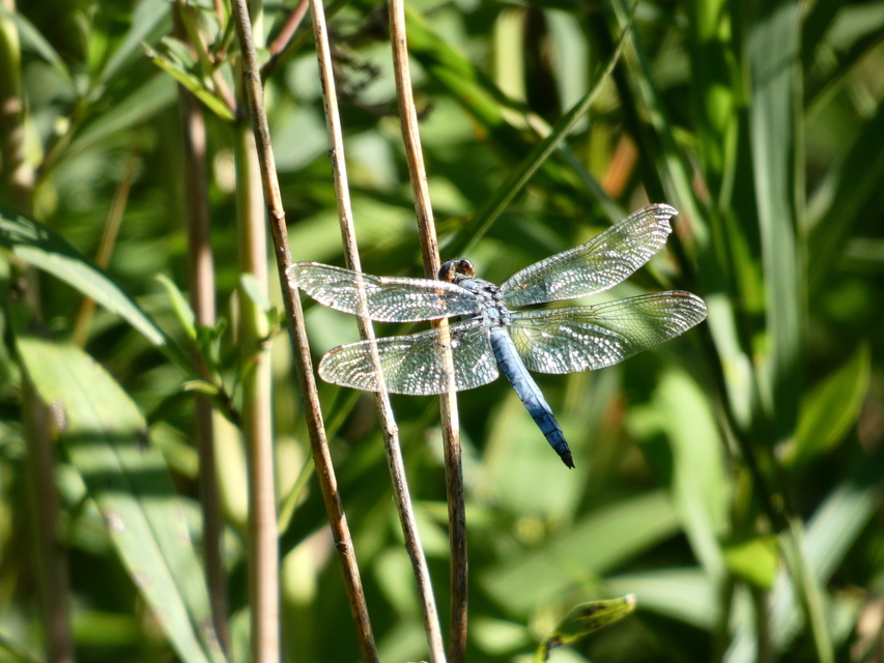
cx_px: 442
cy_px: 332
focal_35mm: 1200
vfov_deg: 1.2
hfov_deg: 1.7
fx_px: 30649
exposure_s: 1/160
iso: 80
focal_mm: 215
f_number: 5.9
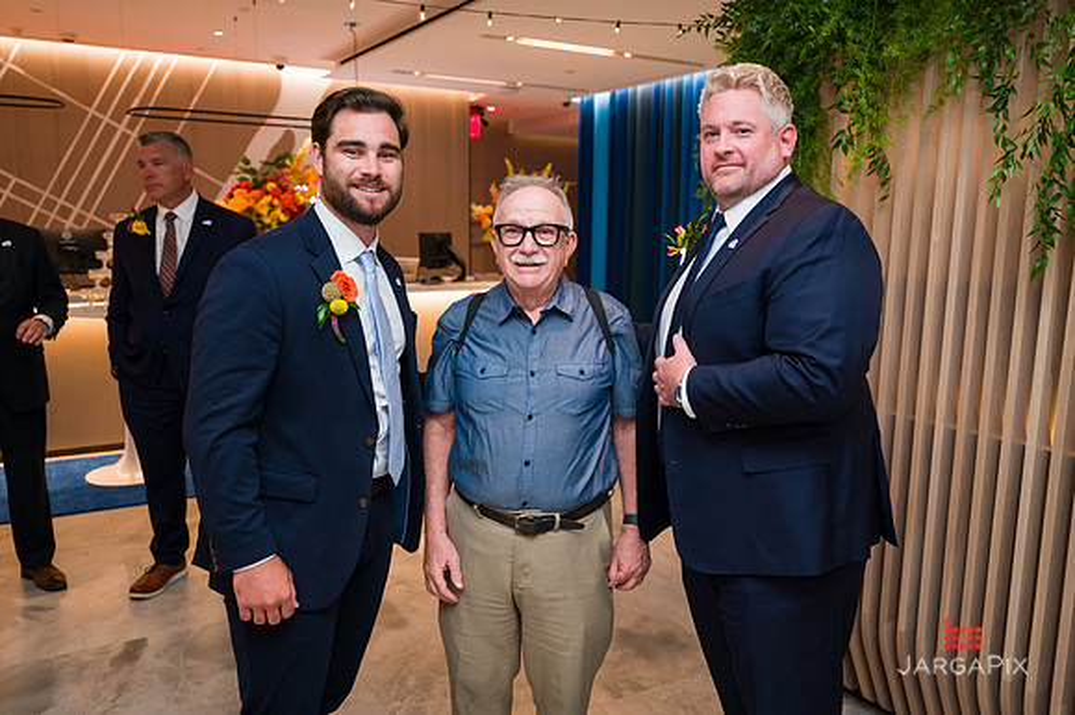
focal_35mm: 29
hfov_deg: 63.6
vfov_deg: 44.9
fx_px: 866
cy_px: 358
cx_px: 538
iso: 800
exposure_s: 1/160
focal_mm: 29
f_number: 3.2
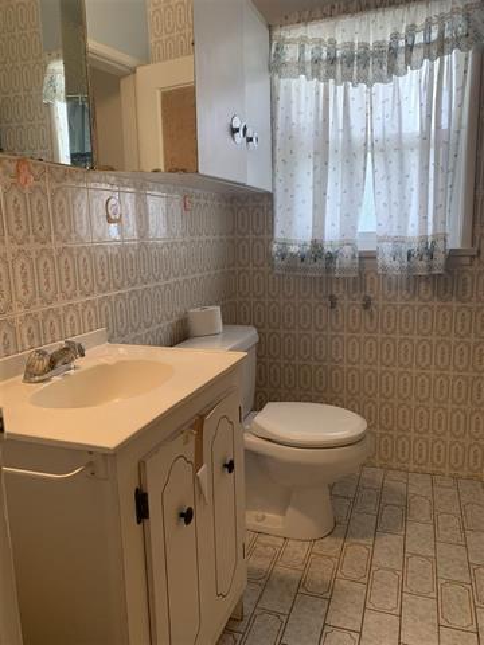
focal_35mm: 26
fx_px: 485
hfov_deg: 53.1
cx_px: 242
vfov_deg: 67.3
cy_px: 322
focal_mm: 4.25
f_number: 1.8
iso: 64
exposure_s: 1/60
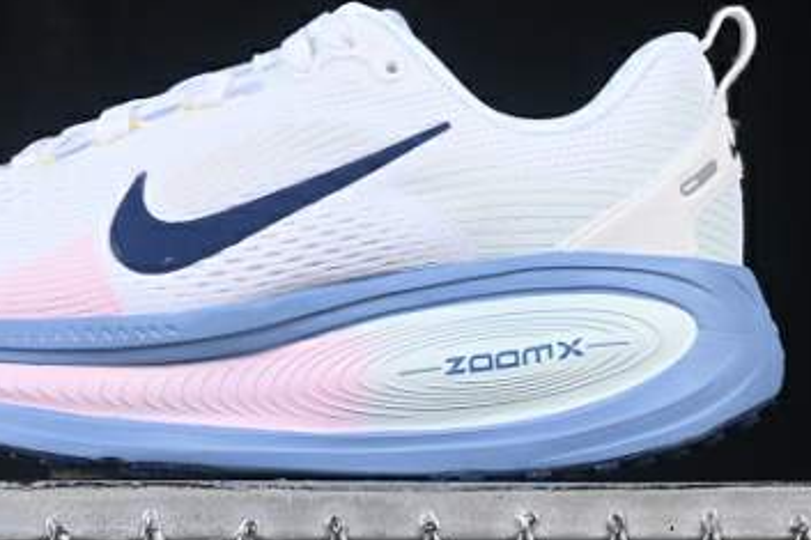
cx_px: 269
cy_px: 136
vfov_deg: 8.8
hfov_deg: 13.2
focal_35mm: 155
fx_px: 3490
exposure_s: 1/80
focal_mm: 50
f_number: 8
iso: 160
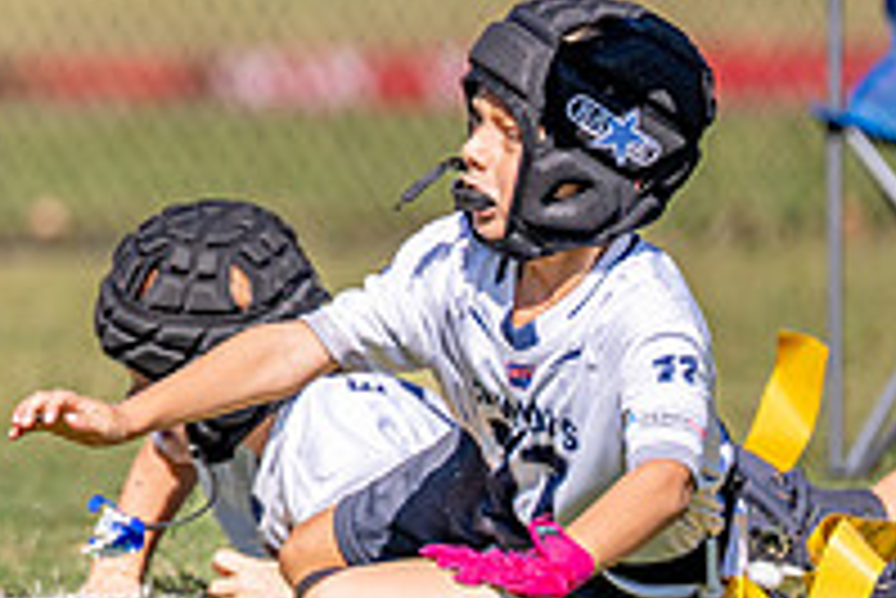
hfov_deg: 2.9
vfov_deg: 2.0
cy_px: -85
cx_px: -496
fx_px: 17484
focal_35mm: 702
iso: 250
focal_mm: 200
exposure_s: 1/5000
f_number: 2.8
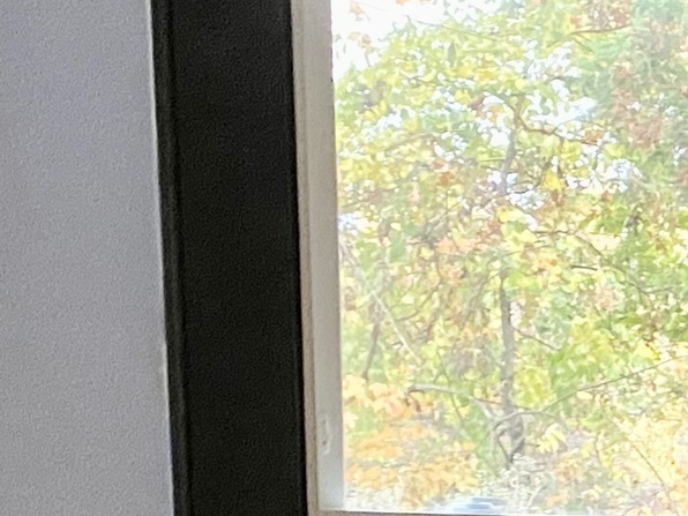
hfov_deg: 12.2
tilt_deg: -7.5
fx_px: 2663
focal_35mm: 134
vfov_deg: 10.5
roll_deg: -0.8
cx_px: 1566
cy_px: 893
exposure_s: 1/30
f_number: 1.8
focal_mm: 4.25
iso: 640
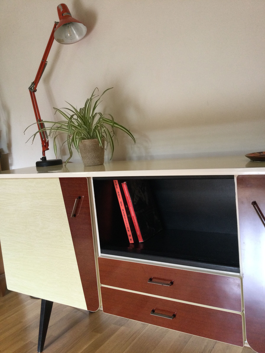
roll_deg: +4.4
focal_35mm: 31
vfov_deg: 58.4
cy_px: 176
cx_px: 132
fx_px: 316
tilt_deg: -3.7
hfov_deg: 45.4
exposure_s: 1/33
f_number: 2.4
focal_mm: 3.3
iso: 125
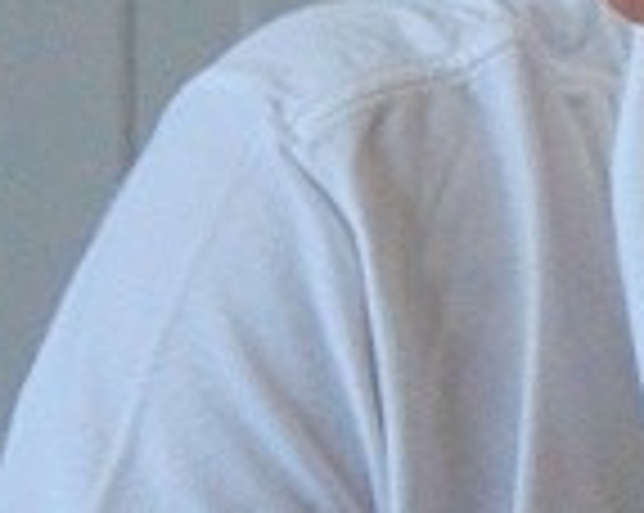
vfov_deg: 1.0
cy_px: 351
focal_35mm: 1572
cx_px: 833
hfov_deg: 1.2
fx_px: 29921
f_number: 4.2
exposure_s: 1/80
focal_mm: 55.1
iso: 400
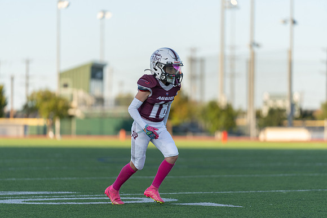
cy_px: 109
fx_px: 1817
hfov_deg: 10.3
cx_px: 164
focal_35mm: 200
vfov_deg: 6.9
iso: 250
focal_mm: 200
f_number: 2.8
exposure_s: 1/1600
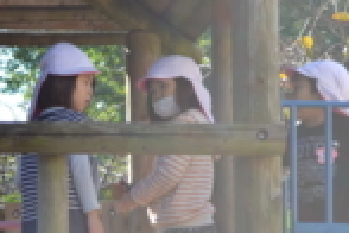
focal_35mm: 179
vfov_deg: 7.7
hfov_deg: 11.4
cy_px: 182
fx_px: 1735
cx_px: -14
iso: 125
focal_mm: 44
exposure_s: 1/125
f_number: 5.6
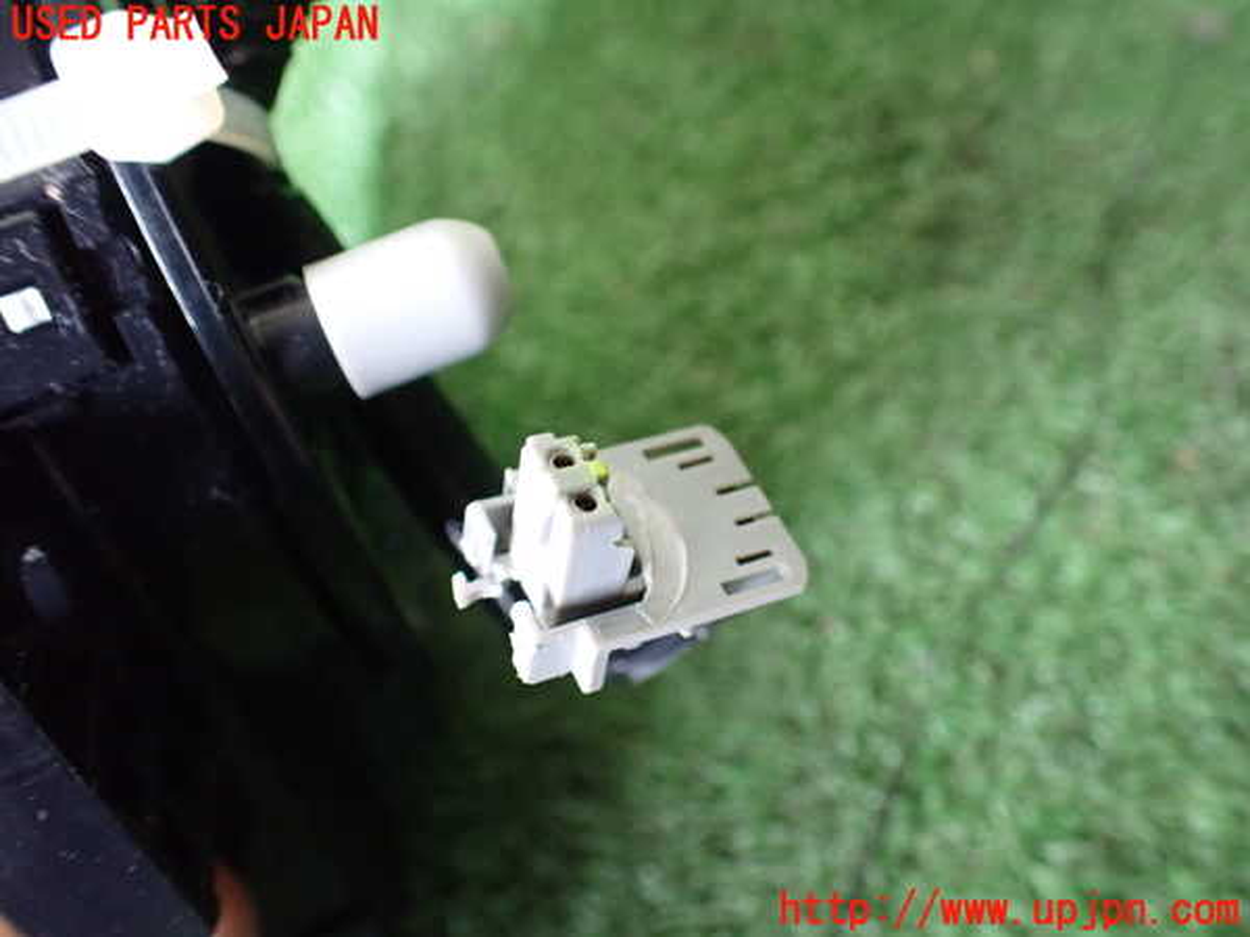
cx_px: 625
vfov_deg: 46.8
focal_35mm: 30
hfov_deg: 60.0
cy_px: 468
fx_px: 1083
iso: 800
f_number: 2.3
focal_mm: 5.4
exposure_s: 1/50
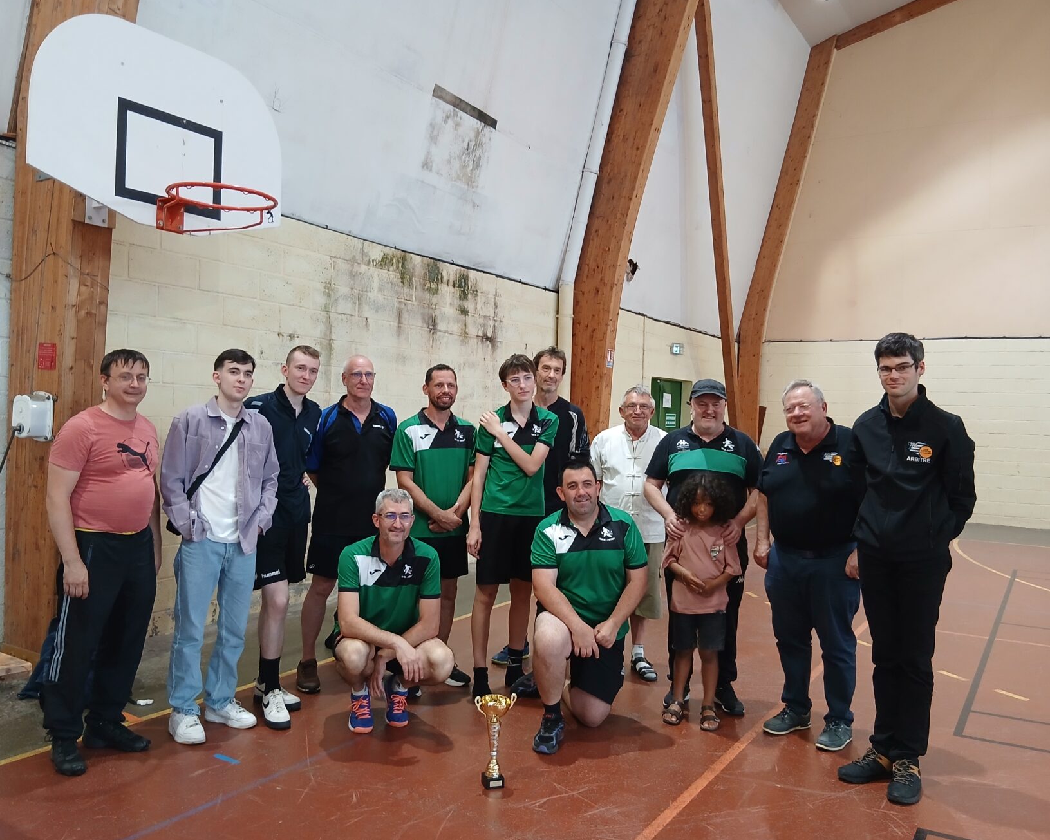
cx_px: 497
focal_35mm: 28
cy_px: 432
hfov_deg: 62.2
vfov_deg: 51.5
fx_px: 870
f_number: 1.8
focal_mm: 3.98
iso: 250
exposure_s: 1/25
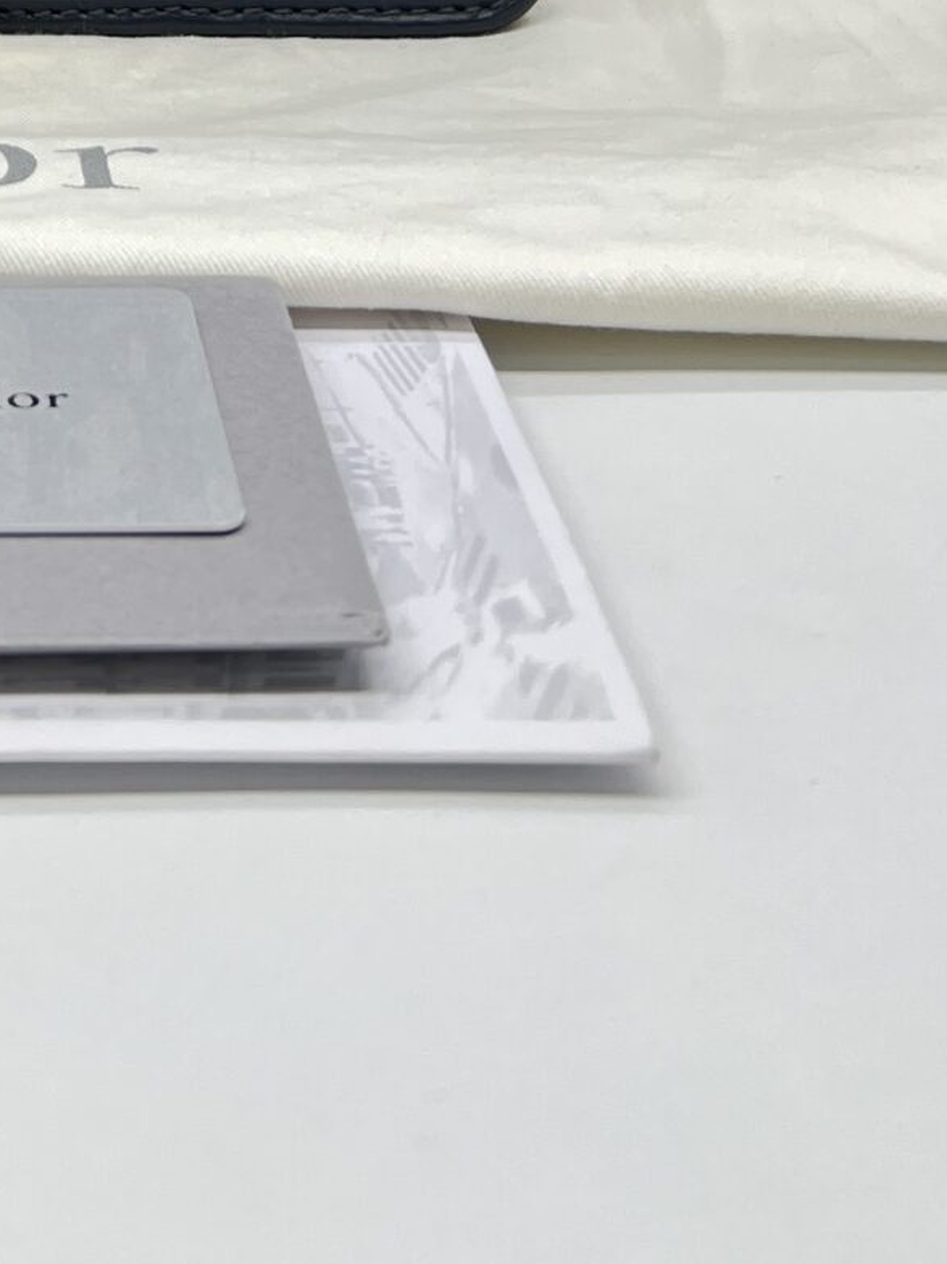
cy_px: -767
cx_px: -226
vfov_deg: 19.3
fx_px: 3101
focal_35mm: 85
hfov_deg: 16.6
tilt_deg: -4.8
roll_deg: +0.0
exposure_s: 1/100
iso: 40
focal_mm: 5.7
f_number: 1.5
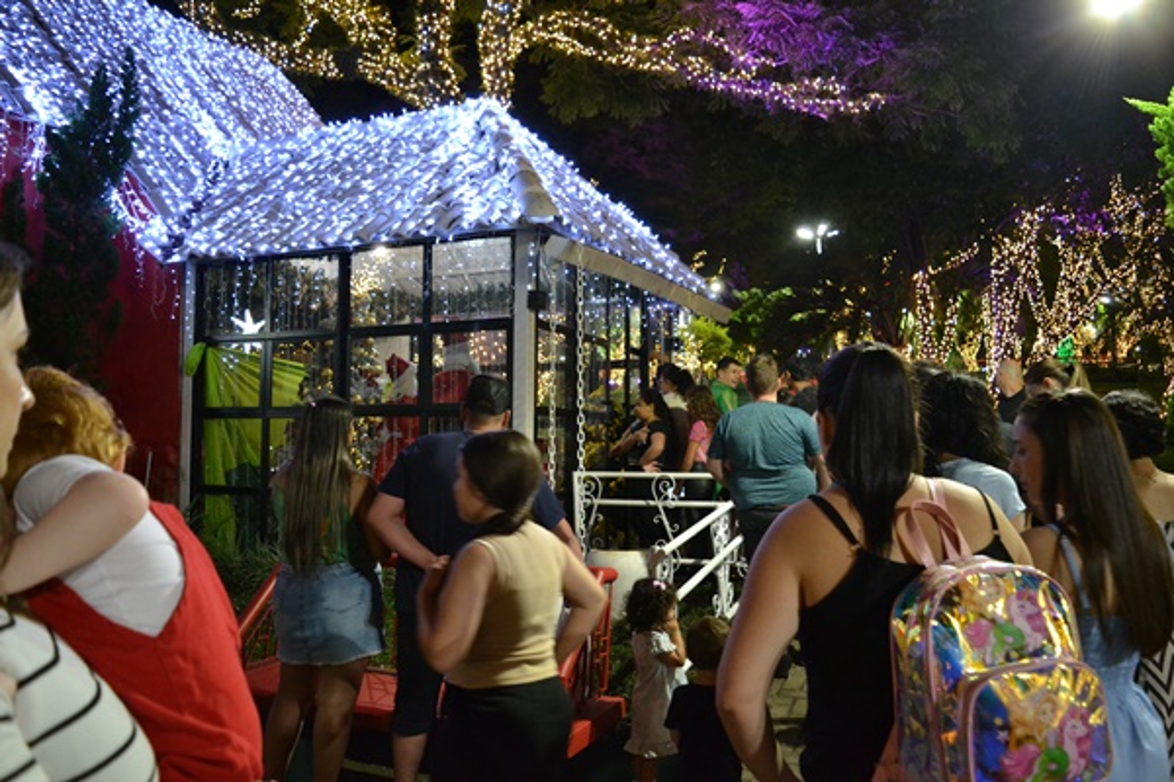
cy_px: 391
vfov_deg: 47.9
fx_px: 880
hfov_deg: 67.4
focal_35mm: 27
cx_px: 587
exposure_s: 1/60
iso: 2000
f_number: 3.5
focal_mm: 18
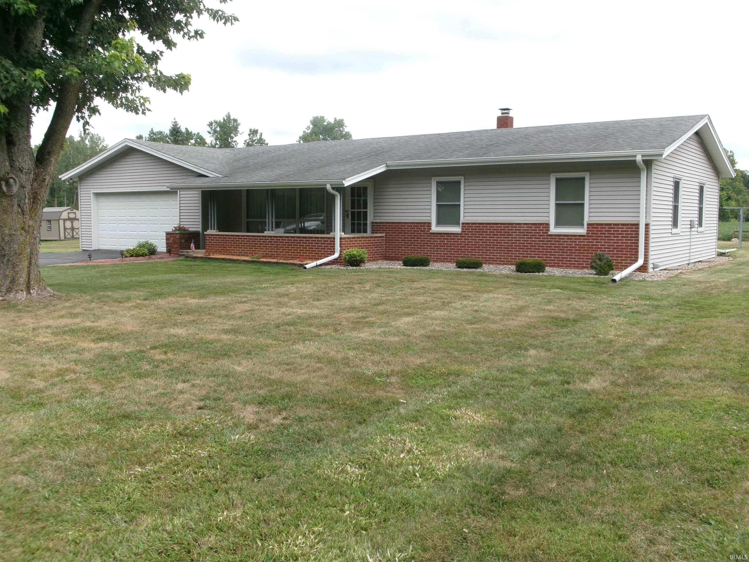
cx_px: 374
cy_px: 281
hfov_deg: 51.4
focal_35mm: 36
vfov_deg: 39.7
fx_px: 779
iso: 100
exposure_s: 1/60
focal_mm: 6.4
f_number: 11.8
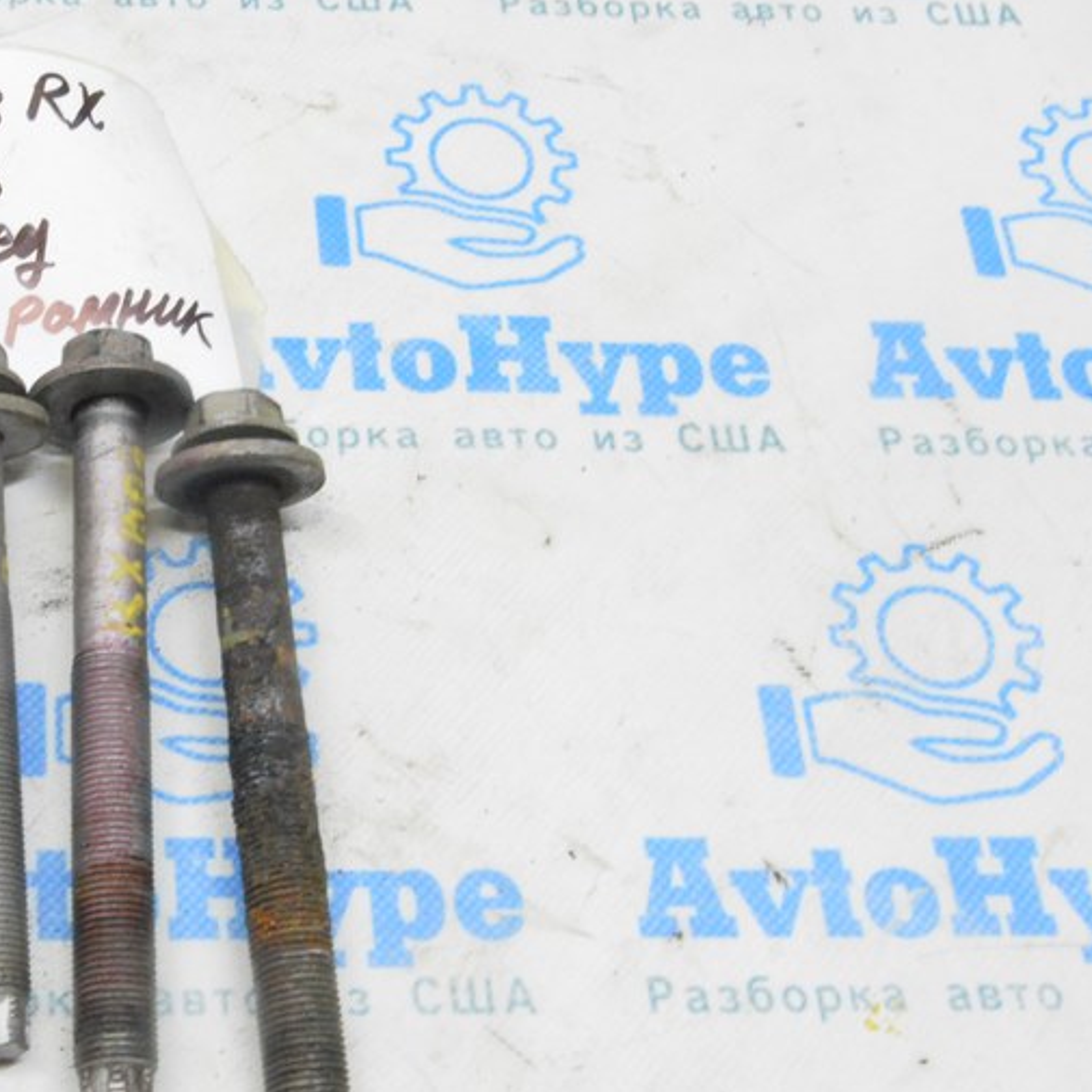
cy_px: 559
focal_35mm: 62
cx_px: 95
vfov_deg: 27.7
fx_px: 2213
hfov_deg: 26.7
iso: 6400
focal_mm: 24
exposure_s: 1/15
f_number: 20
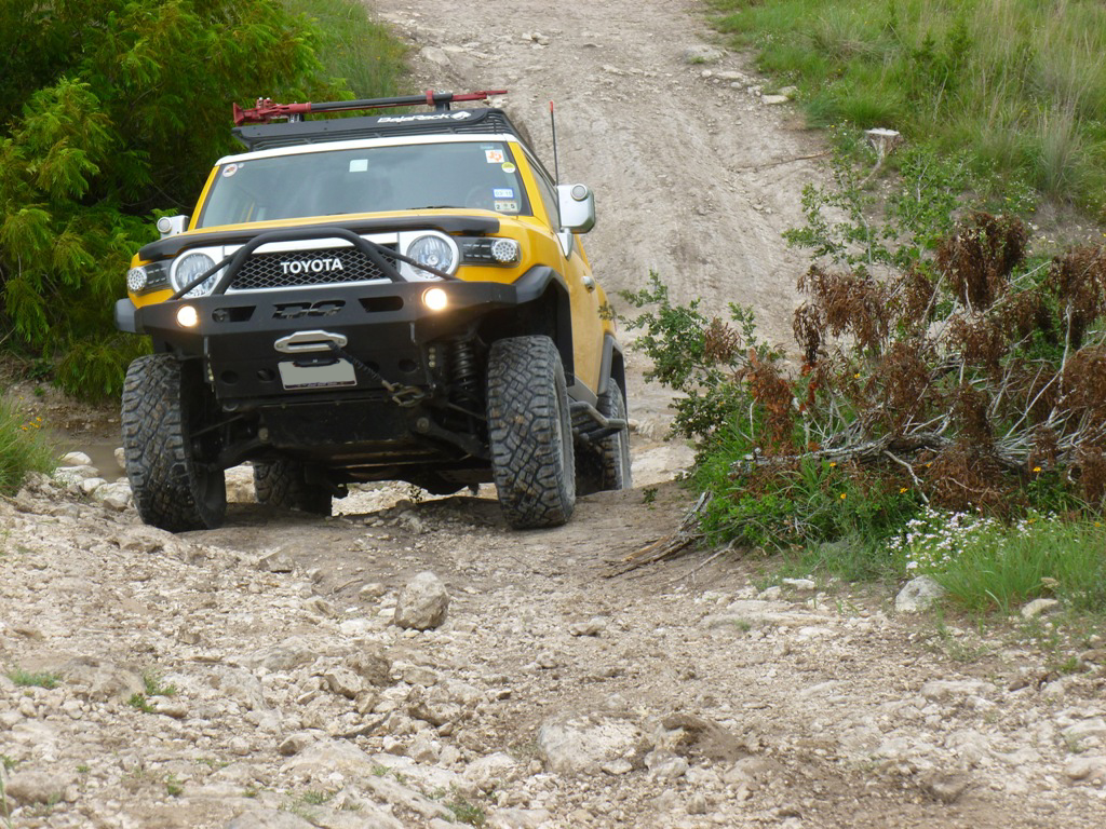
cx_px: 553
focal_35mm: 90
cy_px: 414
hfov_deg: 21.8
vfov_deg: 16.4
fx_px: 2876
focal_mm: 16.1
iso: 100
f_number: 4.6
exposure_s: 1/250
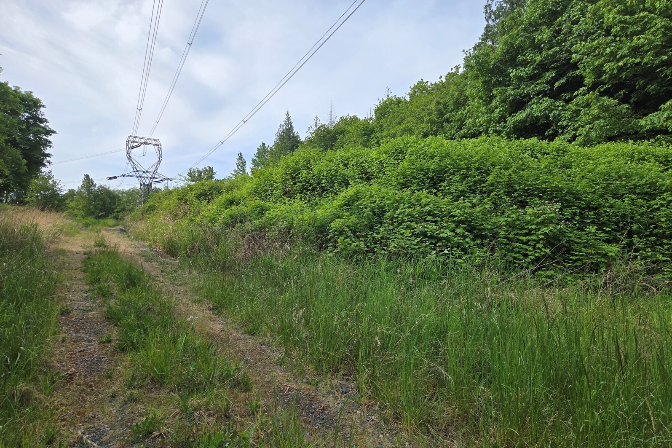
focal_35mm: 24
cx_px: 336
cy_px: 239
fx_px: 448
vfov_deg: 53.1
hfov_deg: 73.7
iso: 25
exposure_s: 1/1173
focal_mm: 5.4
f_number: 1.8
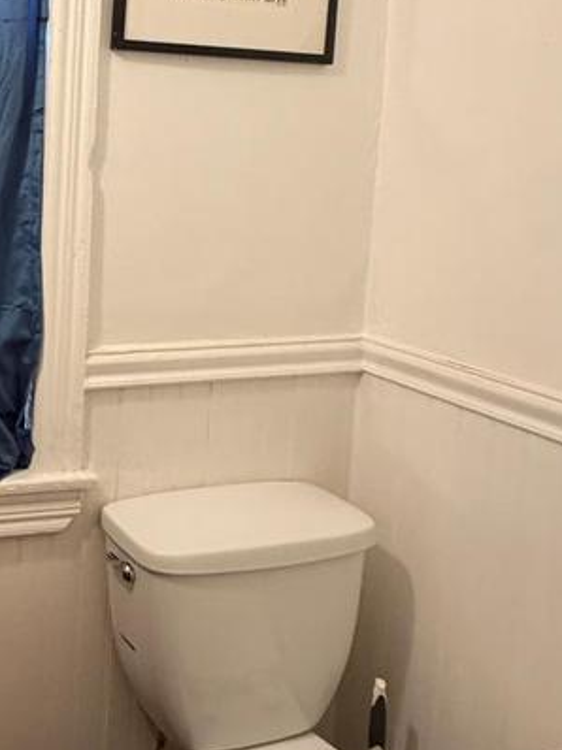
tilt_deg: -2.1
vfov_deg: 47.8
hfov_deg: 33.1
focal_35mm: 38
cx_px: -53
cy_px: 220
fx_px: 823
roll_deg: -4.7
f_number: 2.2
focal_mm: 2.22
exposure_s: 1/60
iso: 320
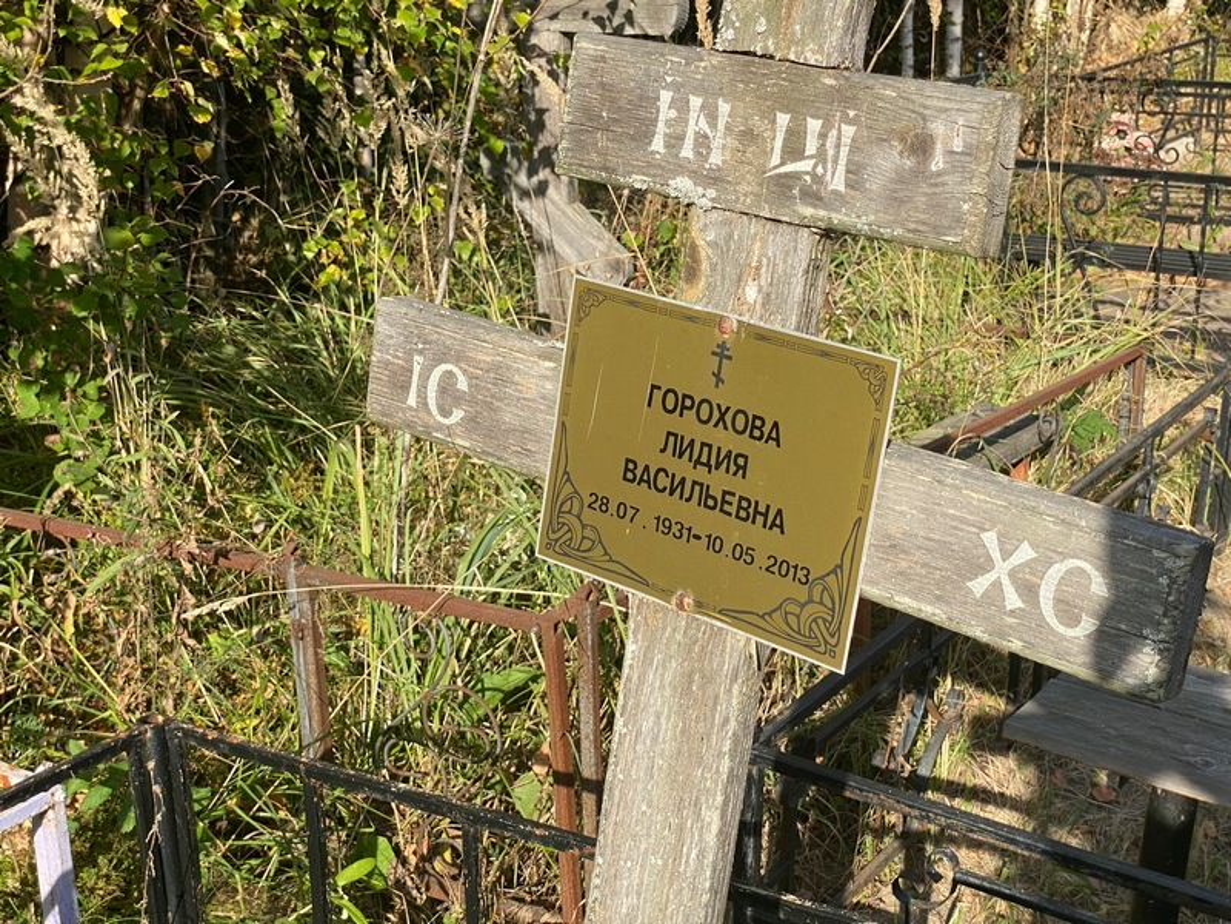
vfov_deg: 28.0
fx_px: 1849
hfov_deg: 36.8
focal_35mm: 52
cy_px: 462
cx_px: 616
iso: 20
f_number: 2
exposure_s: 1/675
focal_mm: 6
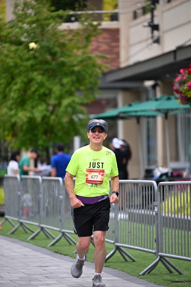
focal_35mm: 200
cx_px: 96
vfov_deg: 10.3
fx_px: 1591
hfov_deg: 6.9
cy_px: 144
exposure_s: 1/2000
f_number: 2.8
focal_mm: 200
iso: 640
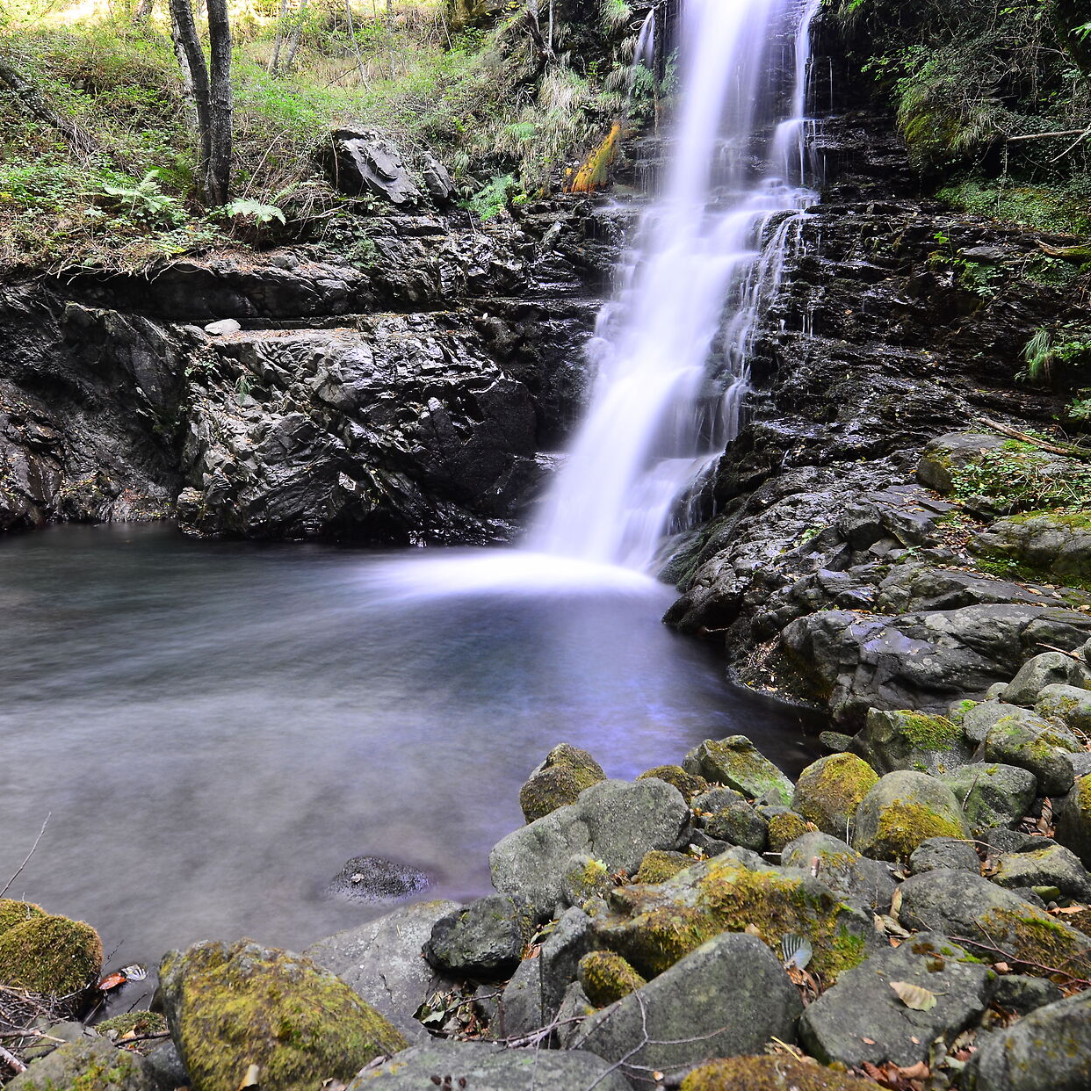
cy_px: 408
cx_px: 505
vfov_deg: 66.2
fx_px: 820
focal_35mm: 23
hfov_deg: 67.2
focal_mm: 14
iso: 100
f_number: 9
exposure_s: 8
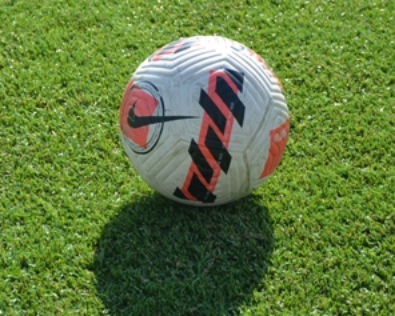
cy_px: 123
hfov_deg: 12.7
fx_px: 1778
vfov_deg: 10.2
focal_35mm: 152
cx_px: 133
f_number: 5
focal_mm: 50
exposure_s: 1/800
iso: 400
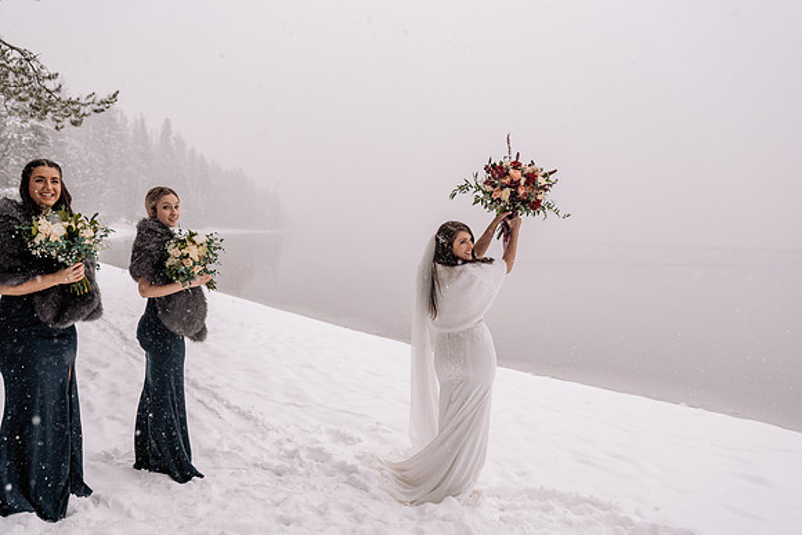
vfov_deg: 37.2
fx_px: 796
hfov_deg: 53.5
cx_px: 401
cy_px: 268
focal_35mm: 36
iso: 1250
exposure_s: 1/250
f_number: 5
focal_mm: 35
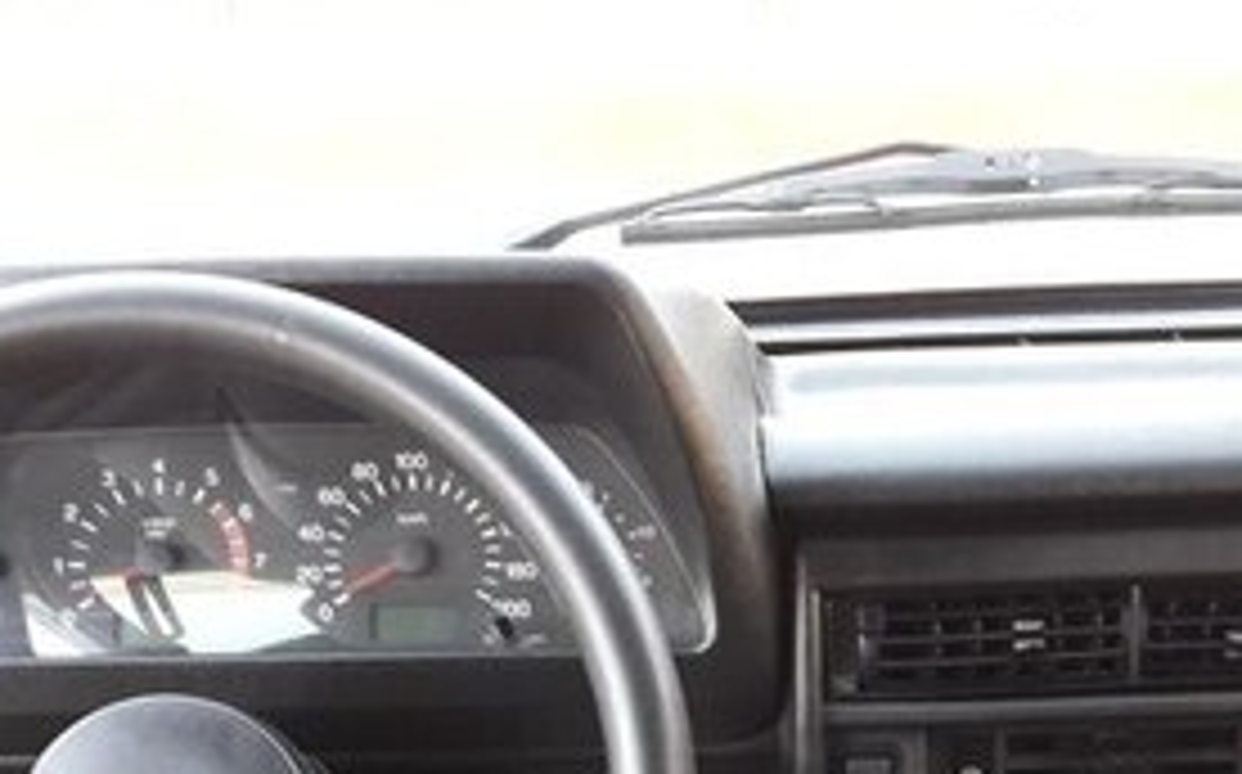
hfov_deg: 28.9
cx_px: 801
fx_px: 2401
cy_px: 961
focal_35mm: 71
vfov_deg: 17.4
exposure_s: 1/25
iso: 160
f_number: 1.9
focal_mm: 3.7
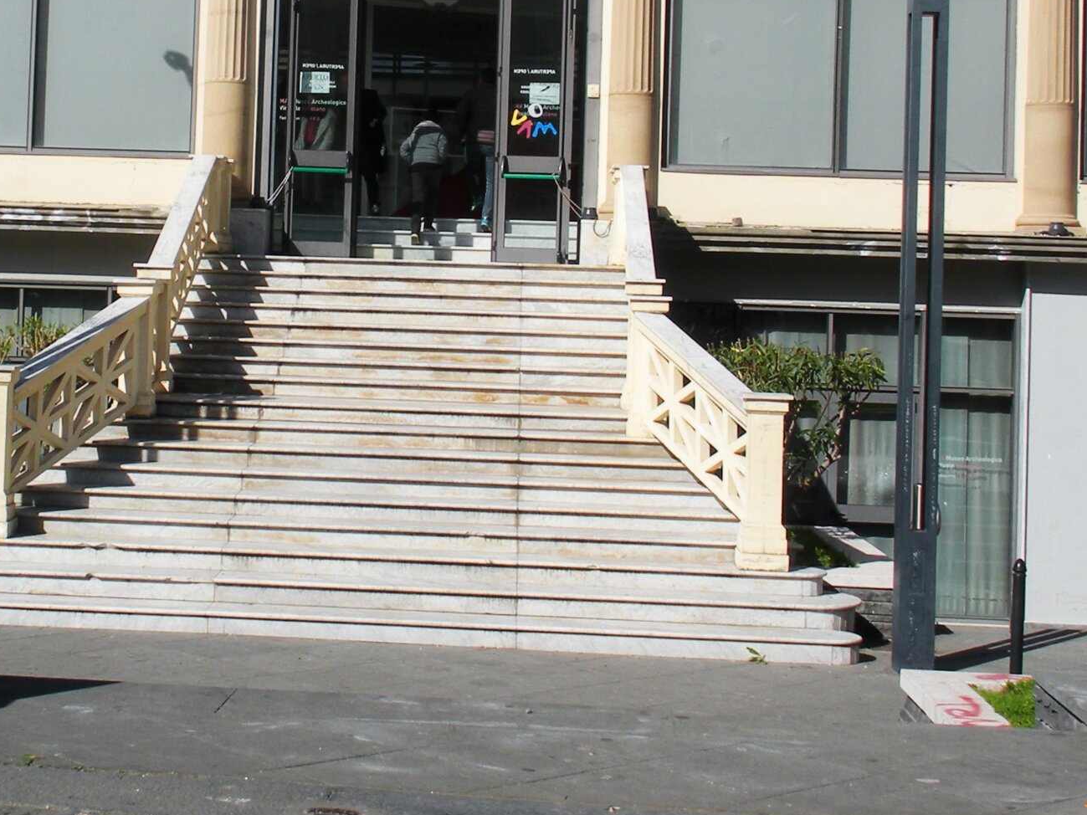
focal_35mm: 69
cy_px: 178
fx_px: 2167
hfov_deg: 27.9
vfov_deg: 21.1
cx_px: 339
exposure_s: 1/475
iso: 64
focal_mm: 6.3
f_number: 5.6
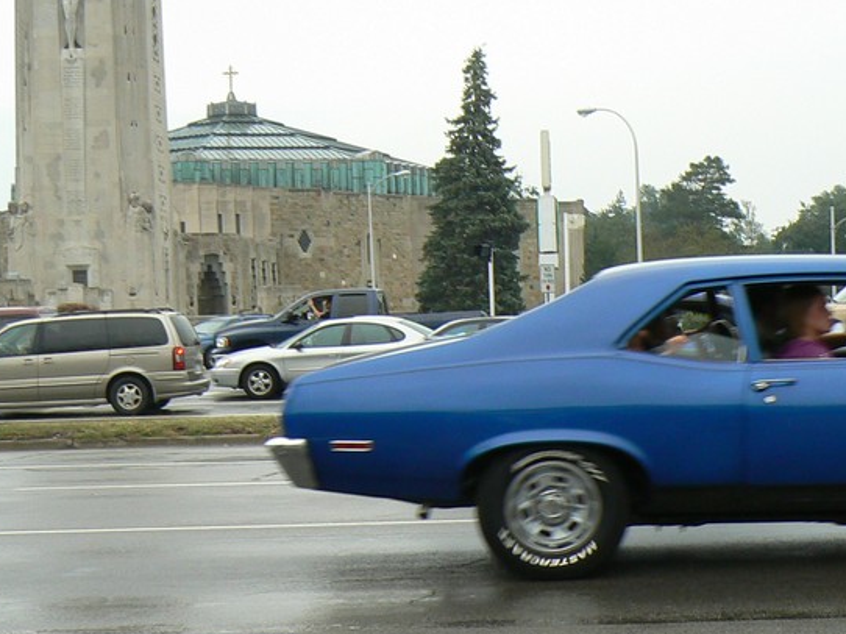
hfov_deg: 29.7
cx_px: 551
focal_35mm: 65
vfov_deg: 22.5
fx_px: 1588
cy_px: 389
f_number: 5.6
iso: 80
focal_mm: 6
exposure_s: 1/160
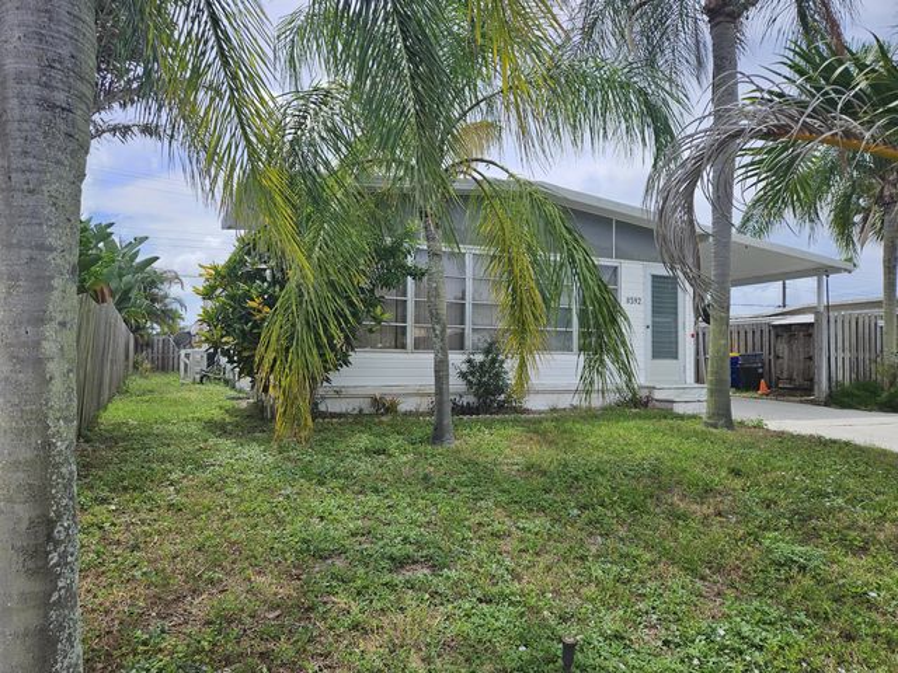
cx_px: 449
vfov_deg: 58.9
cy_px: 336
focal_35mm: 23
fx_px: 597
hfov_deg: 73.9
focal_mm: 5.4
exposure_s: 1/2071
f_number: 1.8
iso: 25
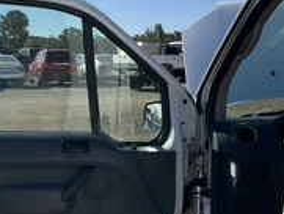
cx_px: 99
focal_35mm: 64
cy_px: 134
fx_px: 525
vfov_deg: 22.9
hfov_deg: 30.1
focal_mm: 3
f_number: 1.8
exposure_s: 1/1848
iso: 25
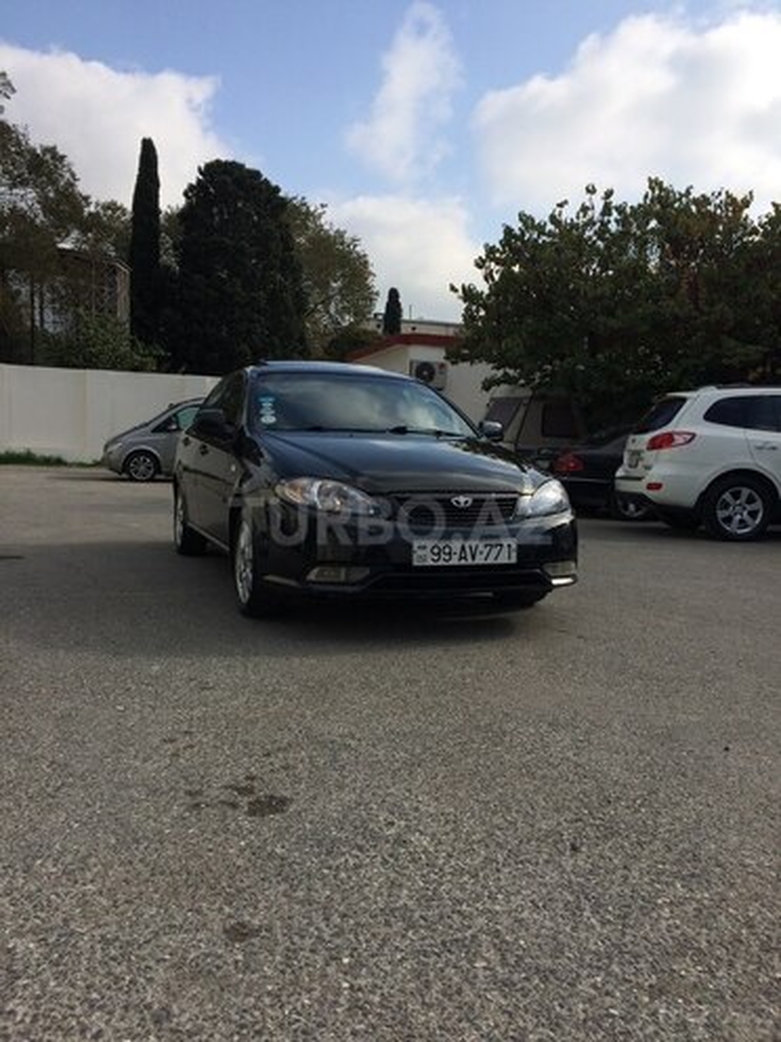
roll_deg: -1.0
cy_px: 521
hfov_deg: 48.2
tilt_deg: -9.5
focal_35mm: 29
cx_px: 390
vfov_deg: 61.7
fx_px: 872
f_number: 2.2
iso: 32
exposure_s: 1/2564
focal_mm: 4.15
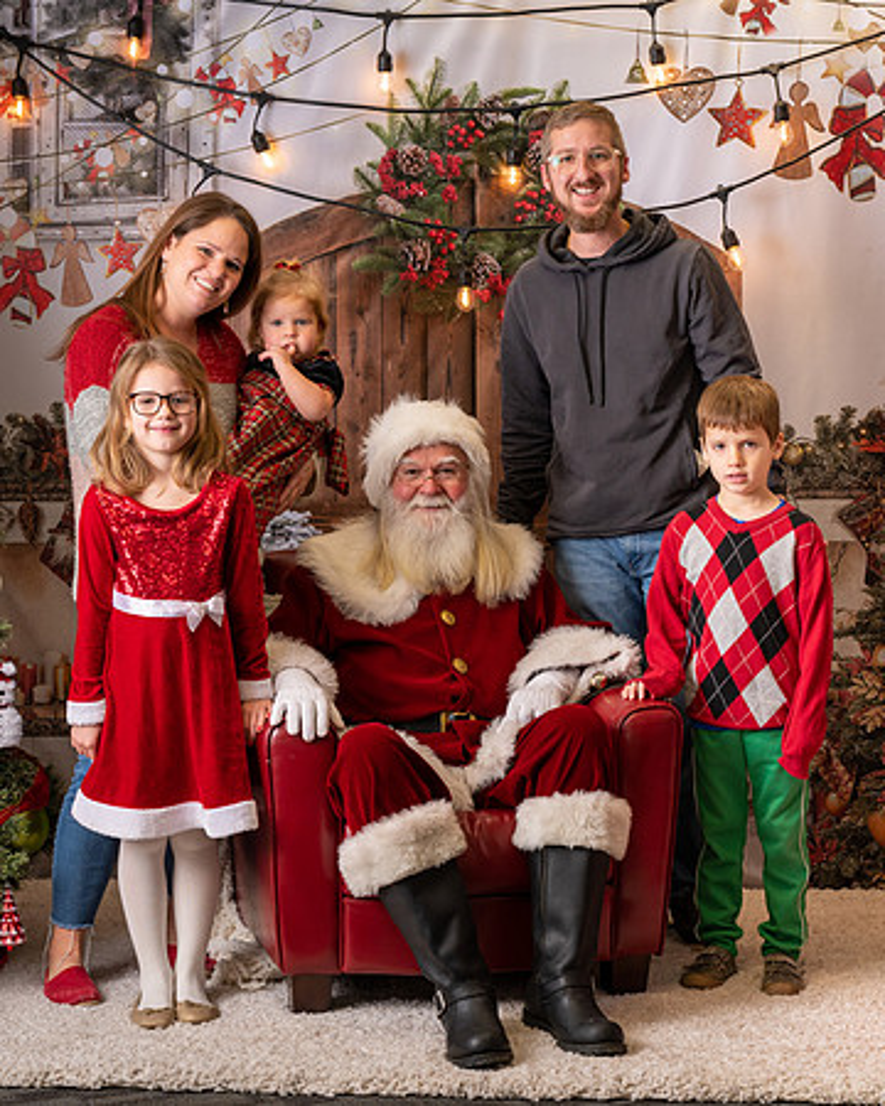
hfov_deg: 21.7
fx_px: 2305
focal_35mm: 70
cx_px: 427
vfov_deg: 27.0
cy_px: 553
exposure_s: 1/100
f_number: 8
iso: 100
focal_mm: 50
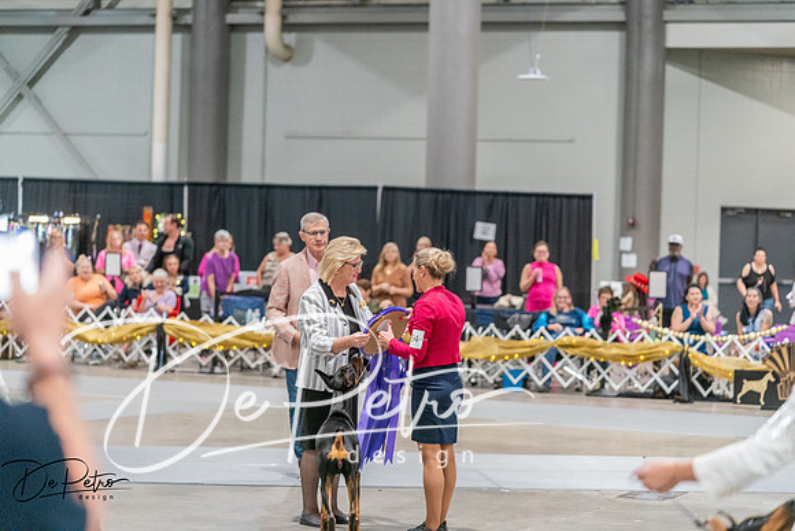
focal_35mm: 105
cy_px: 266
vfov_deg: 13.0
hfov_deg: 19.5
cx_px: 398
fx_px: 2319
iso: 6400
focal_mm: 105
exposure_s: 1/250
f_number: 2.8
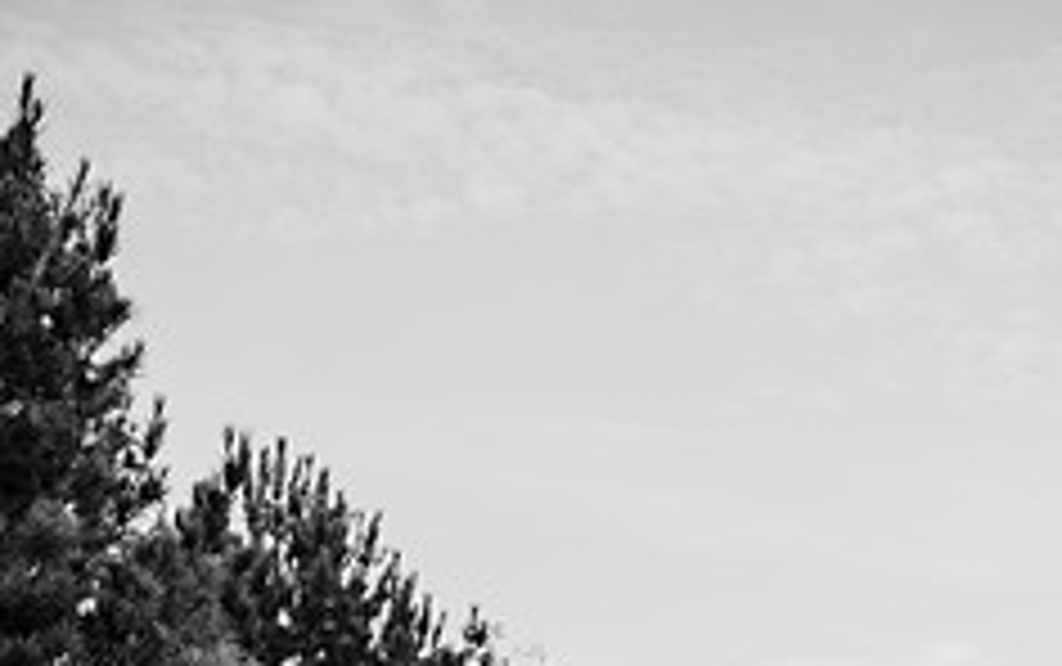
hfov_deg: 21.4
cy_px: 1008
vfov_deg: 12.8
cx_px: 670
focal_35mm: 97
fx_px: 2810
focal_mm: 50
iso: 200
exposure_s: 1/1600
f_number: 2.2
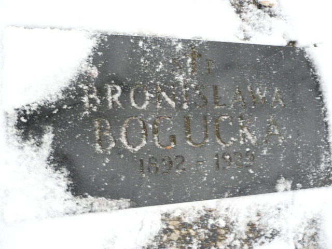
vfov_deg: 40.7
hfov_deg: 52.6
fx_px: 336
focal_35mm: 35
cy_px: 124
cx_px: 166
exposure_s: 1/30
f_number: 2.8
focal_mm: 5.8
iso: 100
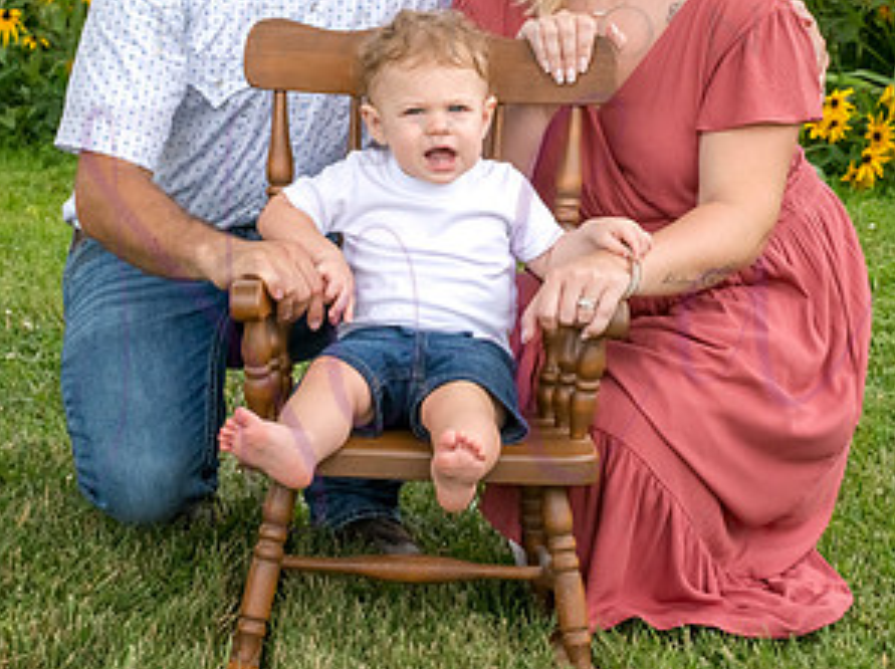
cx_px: 434
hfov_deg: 17.9
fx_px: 2841
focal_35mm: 110
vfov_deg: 13.4
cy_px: 139
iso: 500
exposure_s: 1/400
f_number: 9
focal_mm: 50
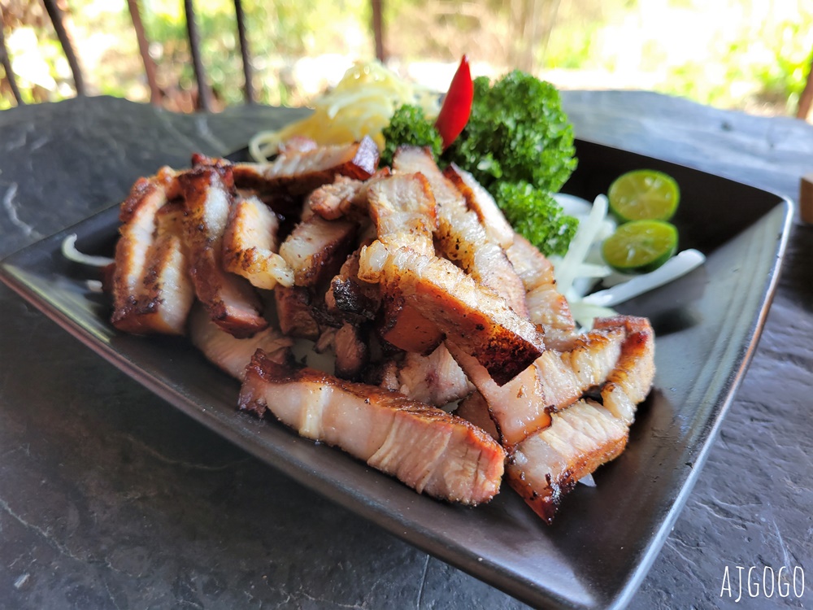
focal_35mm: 26
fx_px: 611
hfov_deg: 67.3
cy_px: 305
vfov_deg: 53.1
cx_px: 406
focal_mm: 5.4
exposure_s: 1/119
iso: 50
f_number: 1.8
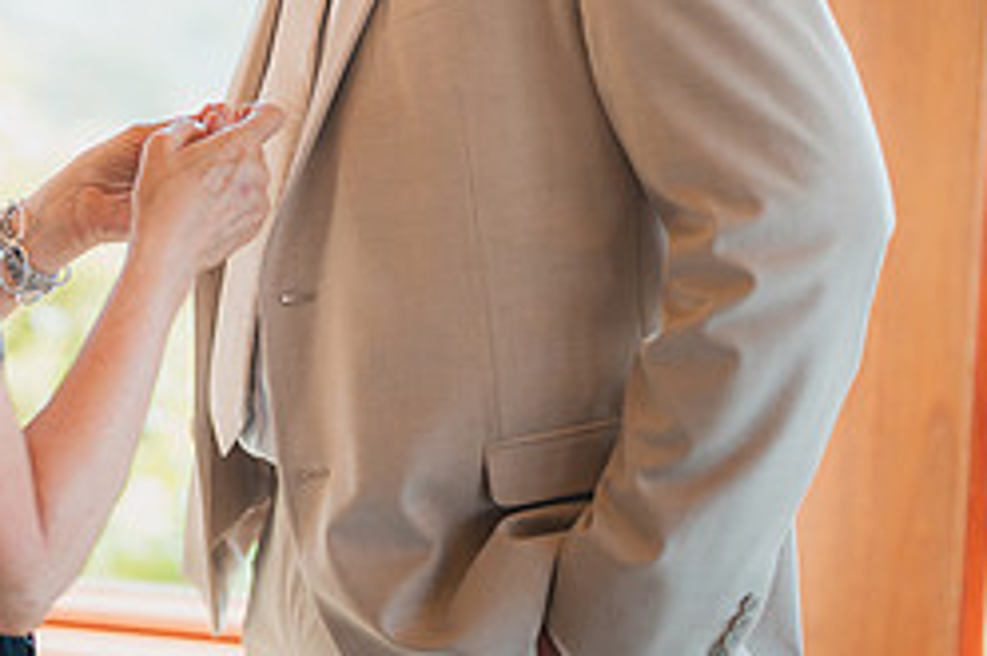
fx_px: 3206
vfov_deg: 11.6
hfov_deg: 17.3
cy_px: 26
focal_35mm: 117
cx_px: 147
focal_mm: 50
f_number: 1.3
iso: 400
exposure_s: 1/2500
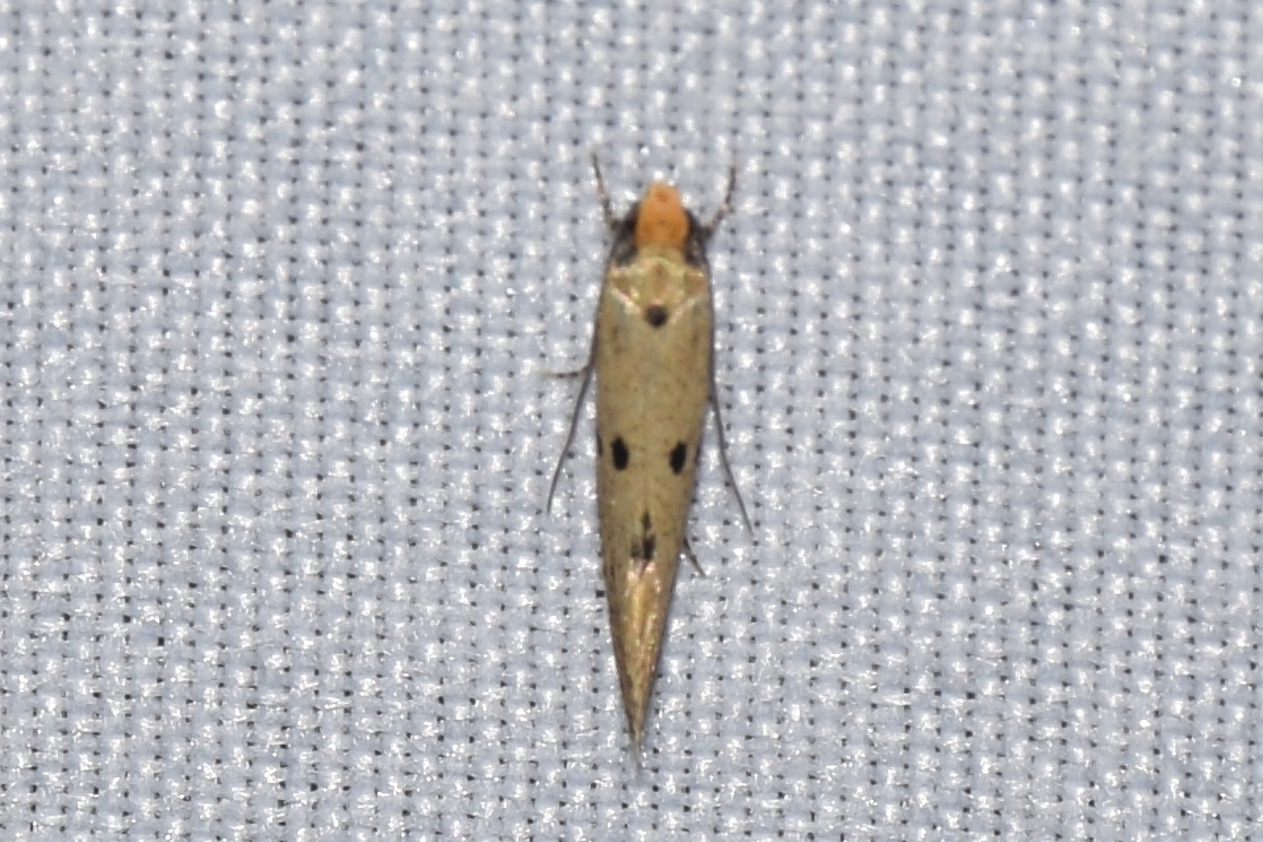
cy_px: 421
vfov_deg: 6.5
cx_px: 632
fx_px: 7367
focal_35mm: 210
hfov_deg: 9.8
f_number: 13
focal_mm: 140
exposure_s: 1/160
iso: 100
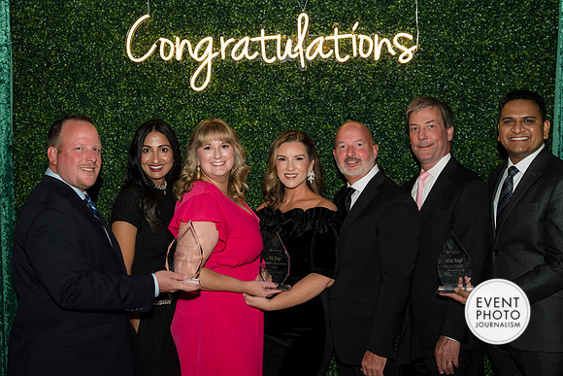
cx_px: 282
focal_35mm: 48
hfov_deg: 41.1
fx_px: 751
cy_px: 188
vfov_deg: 28.1
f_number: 5
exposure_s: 1/160
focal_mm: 48
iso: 500
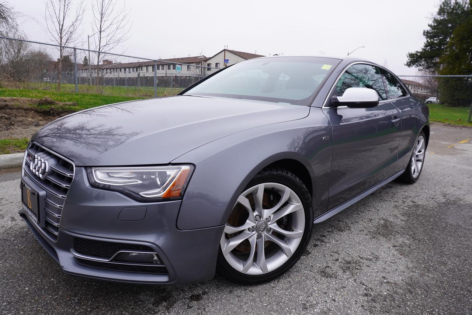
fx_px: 315
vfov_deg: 53.2
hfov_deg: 73.7
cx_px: 236
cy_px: 158
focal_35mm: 24
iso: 100
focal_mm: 16
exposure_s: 1/125
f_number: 8
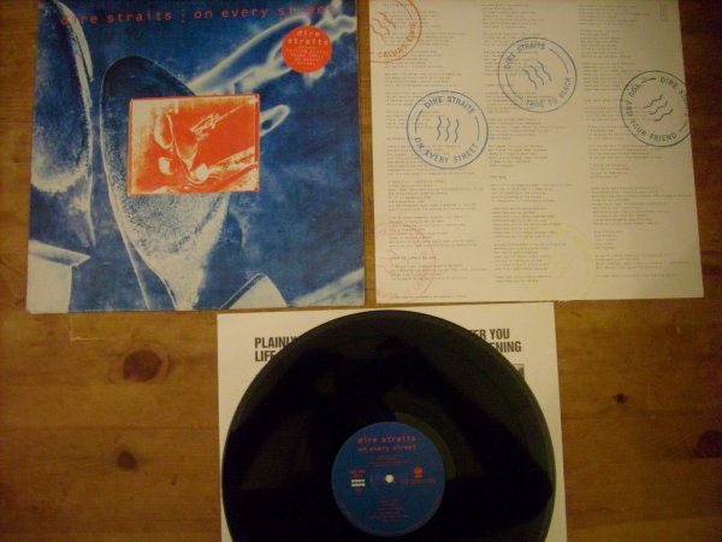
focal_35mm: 35
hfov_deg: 52.6
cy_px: 271
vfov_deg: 40.7
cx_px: 361
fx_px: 730
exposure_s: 1/10
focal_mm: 5.8
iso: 200
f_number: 2.8
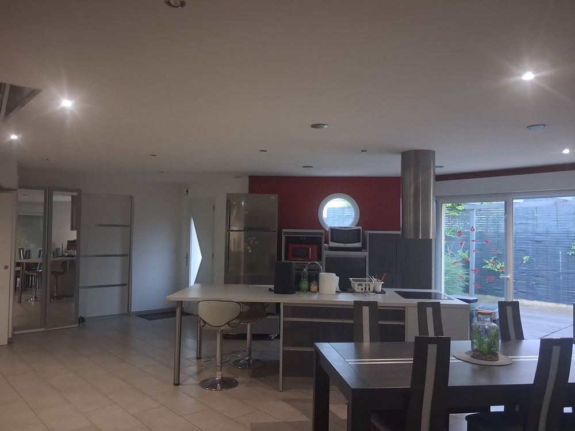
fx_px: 448
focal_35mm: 27
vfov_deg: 51.4
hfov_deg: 65.3
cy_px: 216
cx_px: 288
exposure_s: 1/30
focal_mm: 4
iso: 640
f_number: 1.8
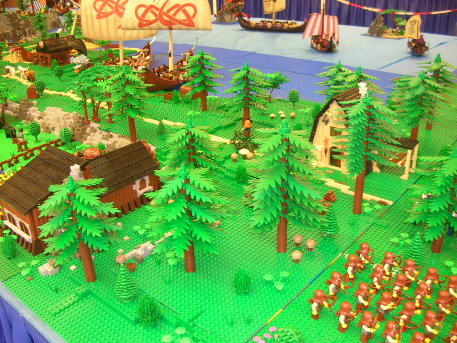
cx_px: 228
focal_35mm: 35
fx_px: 462
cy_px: 172
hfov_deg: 52.6
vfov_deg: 40.7
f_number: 2.8
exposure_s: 1/5.8
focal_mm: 5.8
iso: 54
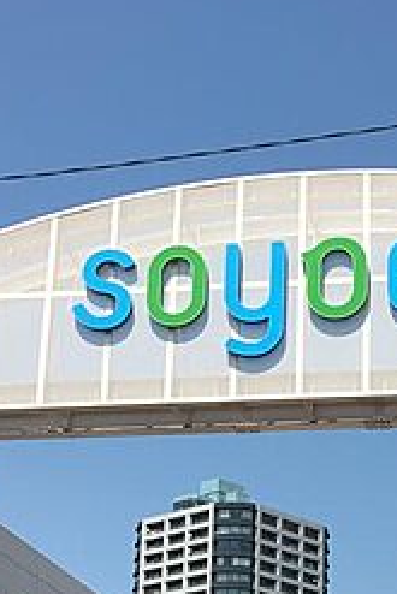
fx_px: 1288
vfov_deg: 25.3
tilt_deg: +16.8
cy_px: 512
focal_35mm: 78
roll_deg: -0.6
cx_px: 318
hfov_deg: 17.4
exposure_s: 1/2331
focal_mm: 4.15
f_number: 2.2
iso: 25
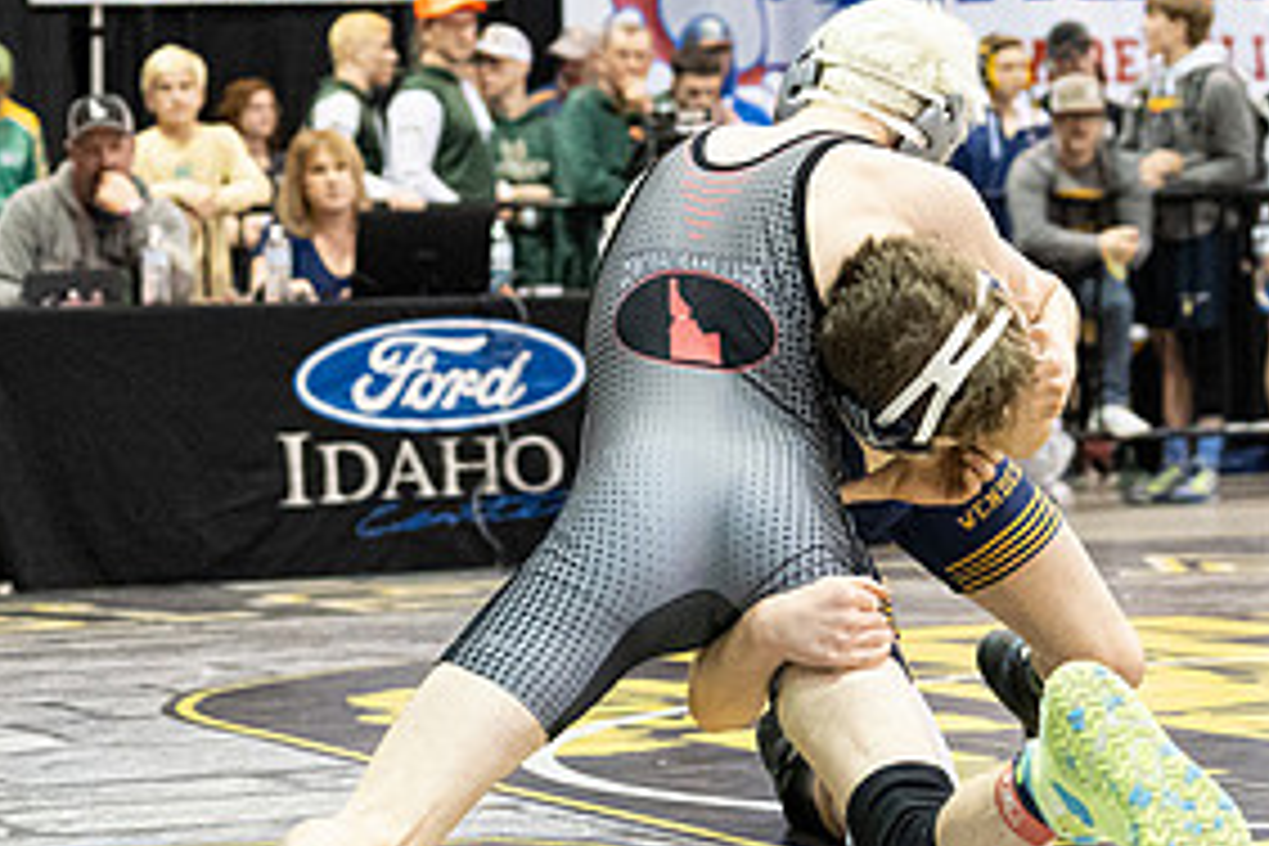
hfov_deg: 14.2
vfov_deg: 9.5
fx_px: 5076
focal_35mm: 144
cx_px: 788
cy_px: 277
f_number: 4
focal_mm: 70
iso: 12800
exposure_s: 1/500
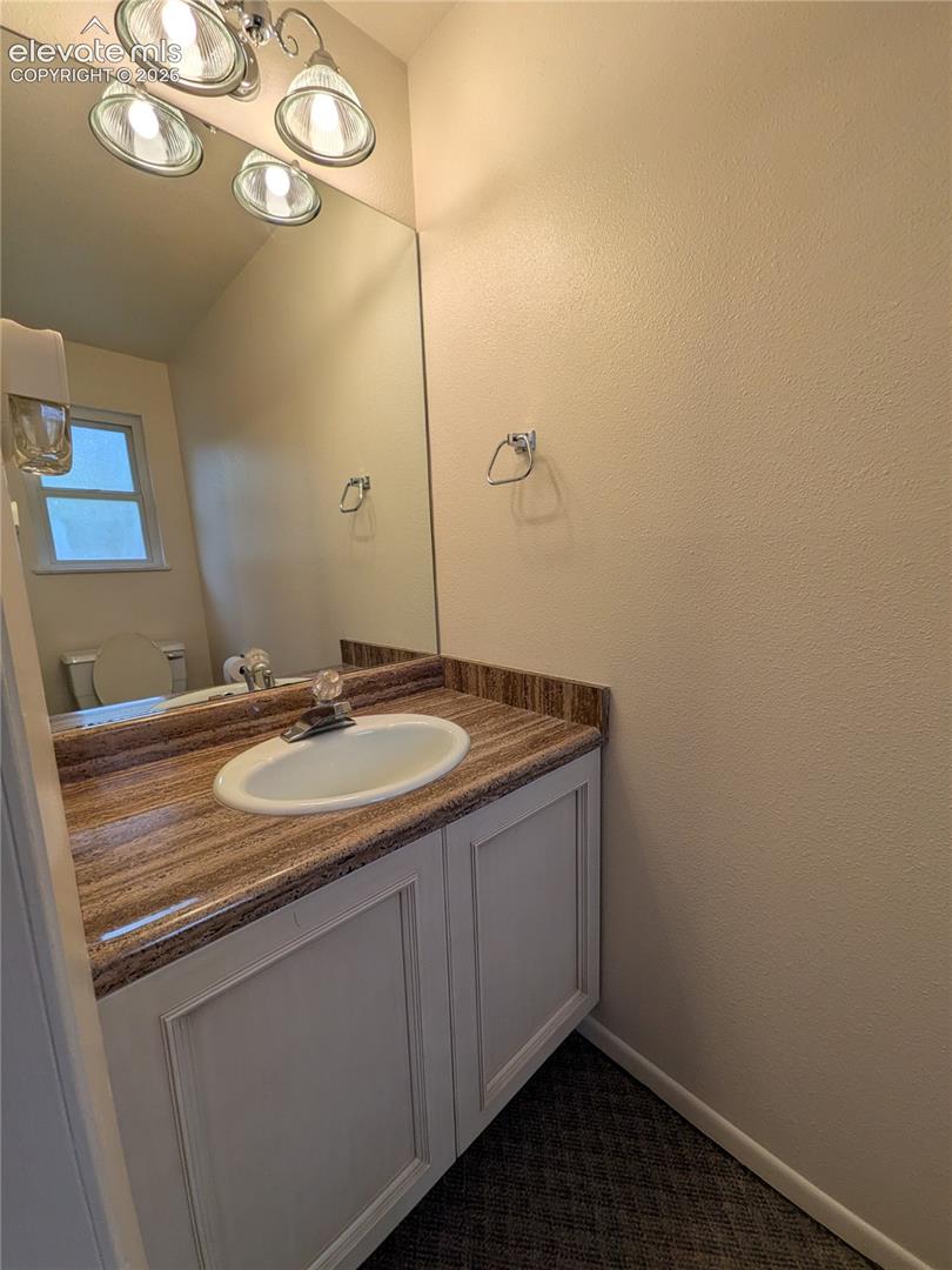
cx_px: 476
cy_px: 635
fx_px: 513
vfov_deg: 102.1
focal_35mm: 14
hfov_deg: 85.7
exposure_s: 1/120
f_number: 2.2
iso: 37
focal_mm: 1.85
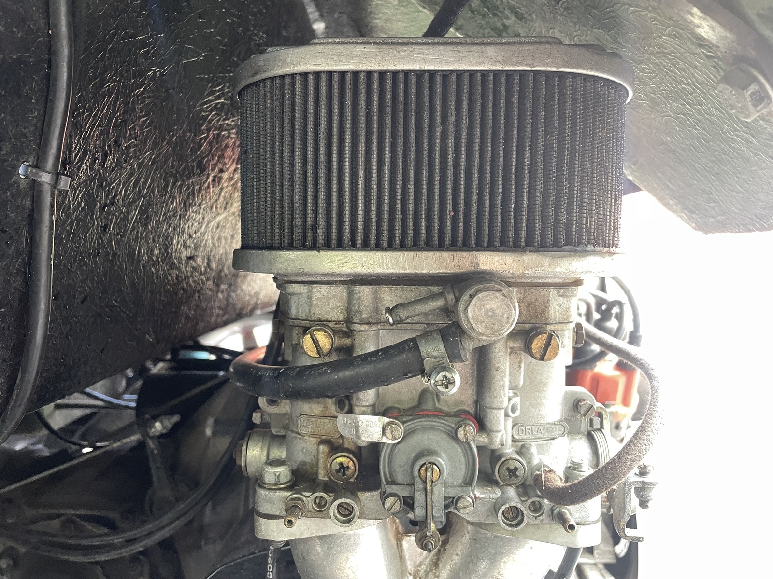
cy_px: 290
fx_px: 581
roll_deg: -2.0
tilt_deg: -1.1
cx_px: 386
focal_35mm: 26
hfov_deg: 67.3
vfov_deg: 53.1
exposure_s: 1/89
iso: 125
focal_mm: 4.2
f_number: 1.6
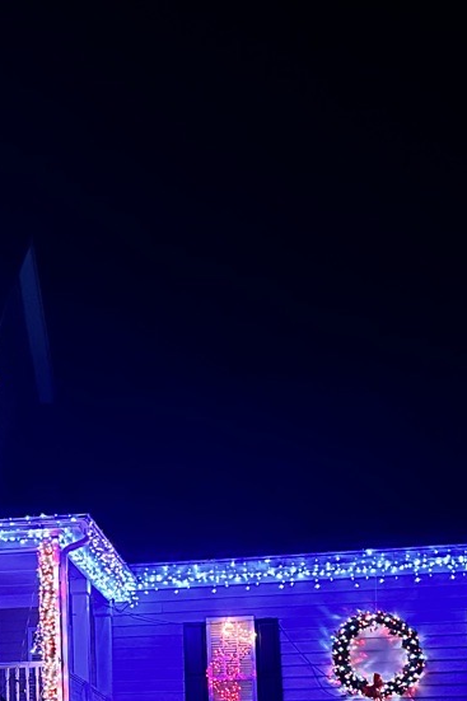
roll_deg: +0.3
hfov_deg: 19.0
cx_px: -71
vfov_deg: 28.6
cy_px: 614
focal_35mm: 68
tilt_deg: +9.5
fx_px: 1324
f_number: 1.78
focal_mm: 6.86
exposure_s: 1/30
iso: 1250
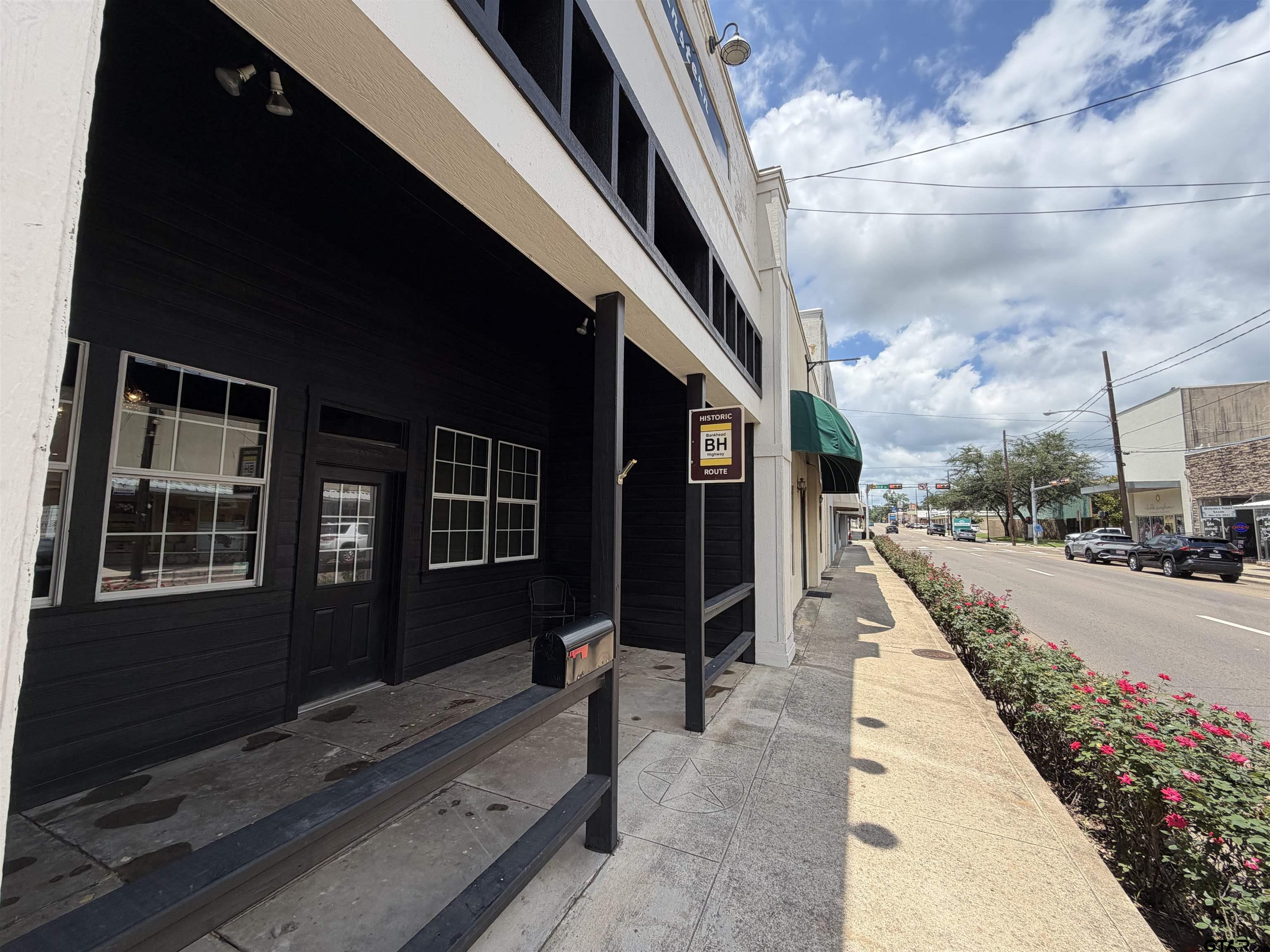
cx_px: 635
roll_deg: -0.5
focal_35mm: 14
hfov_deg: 102.1
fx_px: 514
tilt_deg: +4.6
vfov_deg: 85.7
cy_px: 476
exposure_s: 1/770
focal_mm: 2.22
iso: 25
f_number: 2.2
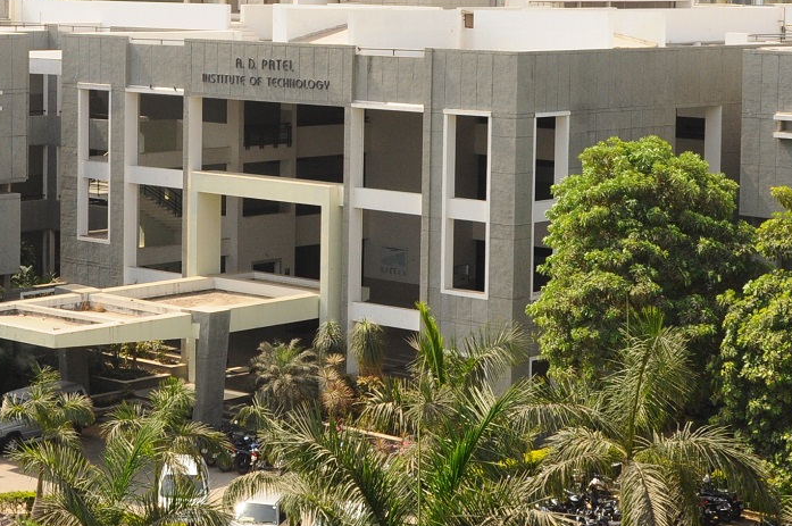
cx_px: 223
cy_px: 114
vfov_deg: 14.3
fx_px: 2088
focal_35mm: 95
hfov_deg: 21.3
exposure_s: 1/320
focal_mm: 28
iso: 500
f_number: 11
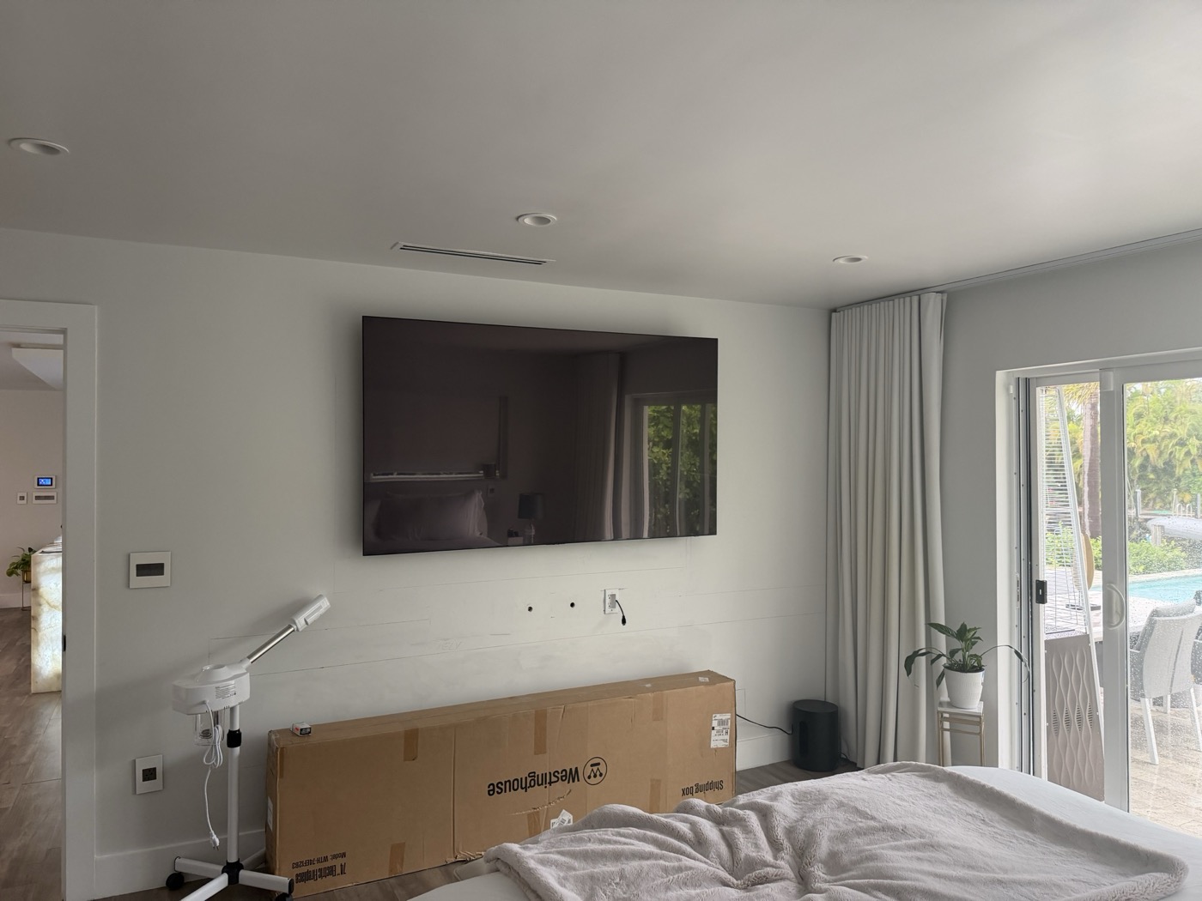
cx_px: 601
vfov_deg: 56.8
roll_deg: -1.2
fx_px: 833
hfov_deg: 71.6
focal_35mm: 24
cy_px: 450
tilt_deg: +1.0
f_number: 1.78
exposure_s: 1/120
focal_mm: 6.76
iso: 200
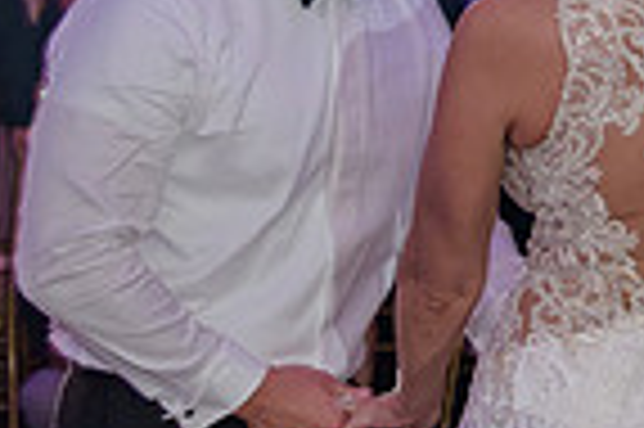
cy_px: 214
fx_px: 3627
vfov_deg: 6.8
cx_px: 509
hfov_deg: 10.1
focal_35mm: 203
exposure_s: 1/125
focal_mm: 50
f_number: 3.2
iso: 1600
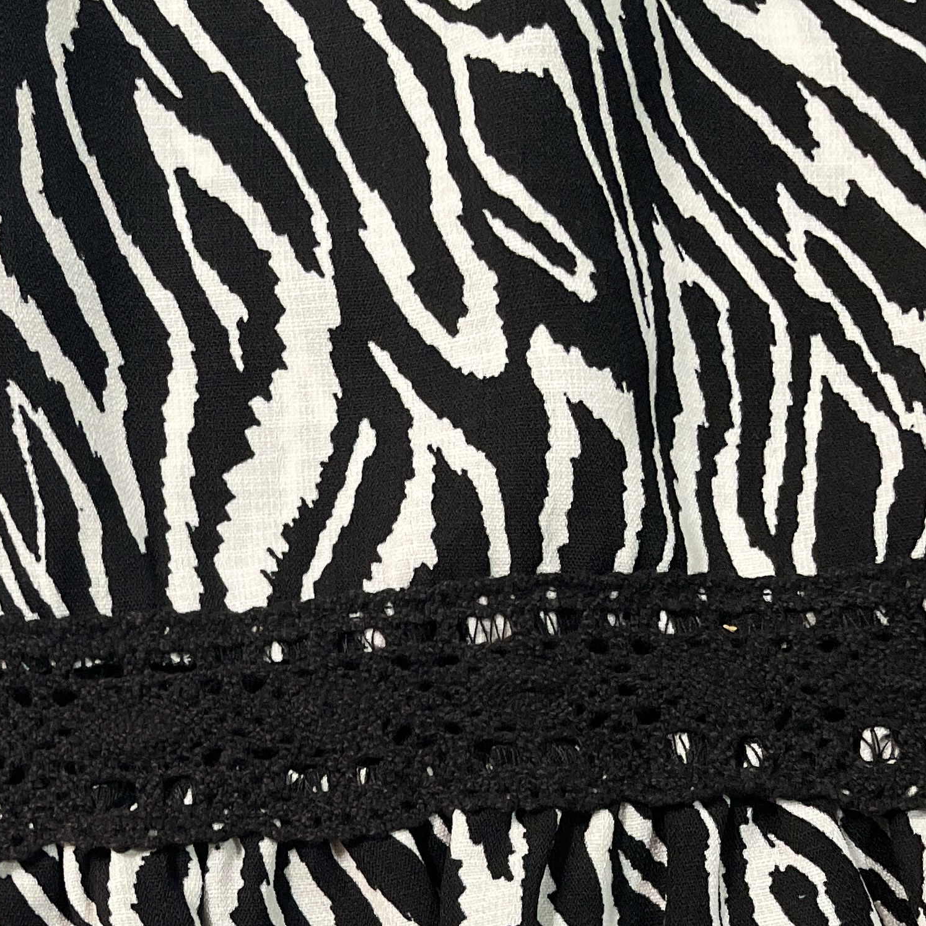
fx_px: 1876
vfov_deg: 24.9
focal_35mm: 62
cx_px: 60
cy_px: 1130
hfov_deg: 26.6
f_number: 1.6
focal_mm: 4.2
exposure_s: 1/60
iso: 320
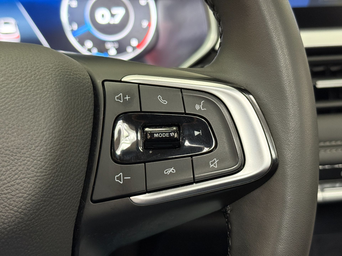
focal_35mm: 48
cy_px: 128
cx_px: 171
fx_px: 474
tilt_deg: -22.4
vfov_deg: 30.3
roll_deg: +0.2
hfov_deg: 39.7
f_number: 1.78
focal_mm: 6.76
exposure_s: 1/40
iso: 400
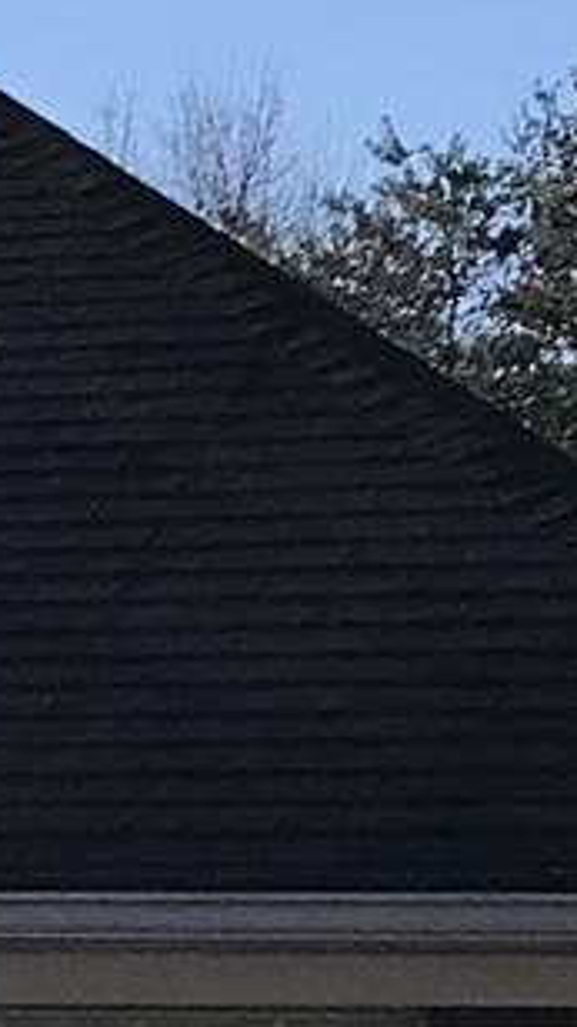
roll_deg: -2.1
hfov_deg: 4.9
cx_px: -1488
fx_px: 6208
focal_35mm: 228
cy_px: 1591
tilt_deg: -3.4
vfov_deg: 9.2
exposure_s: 1/2907
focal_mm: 3.99
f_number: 1.8
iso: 20
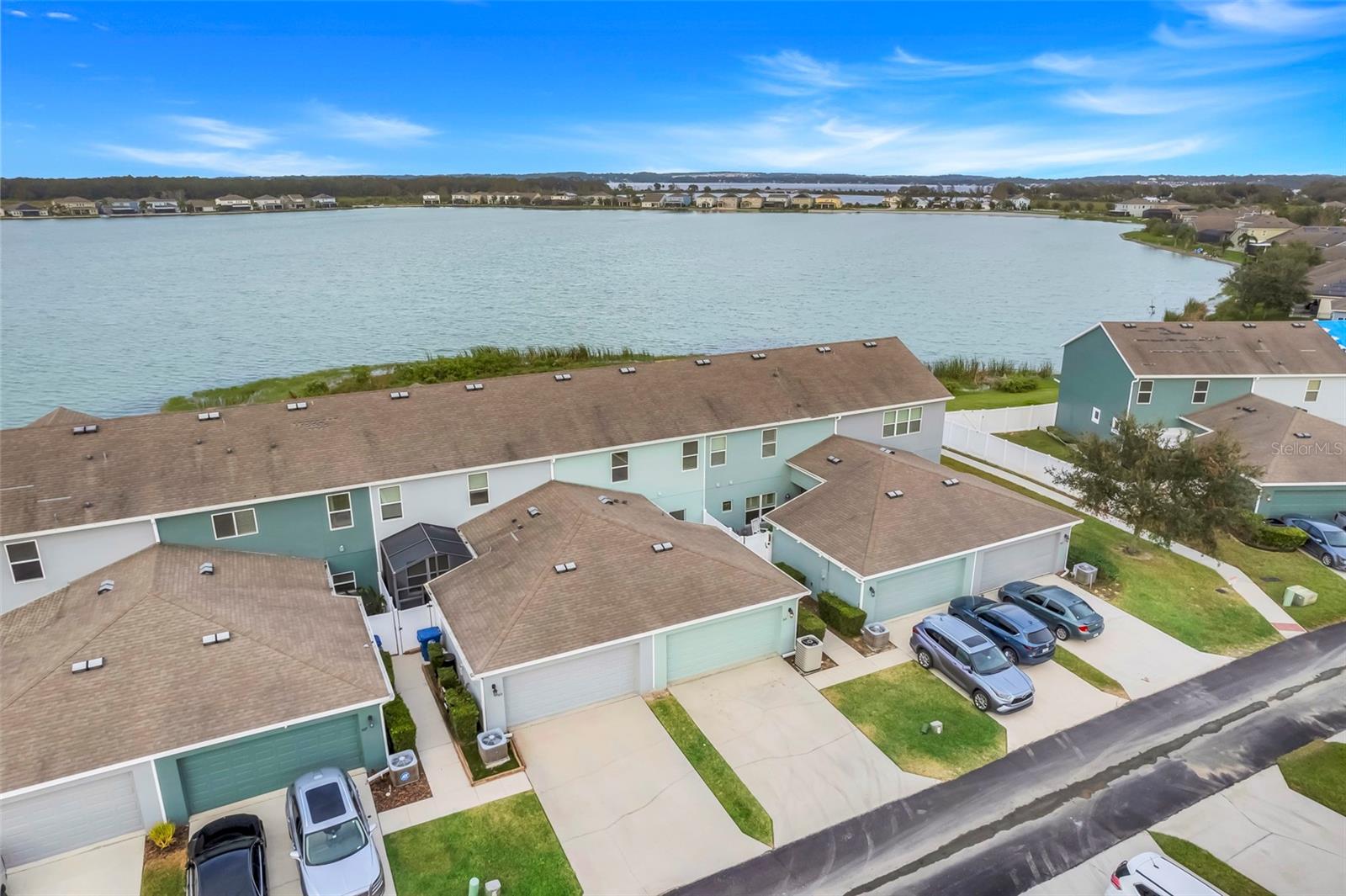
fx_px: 822
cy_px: 448
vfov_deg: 57.2
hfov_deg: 78.6
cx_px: 673
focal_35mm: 22
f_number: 2.8
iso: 130
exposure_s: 1/320
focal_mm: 8.38
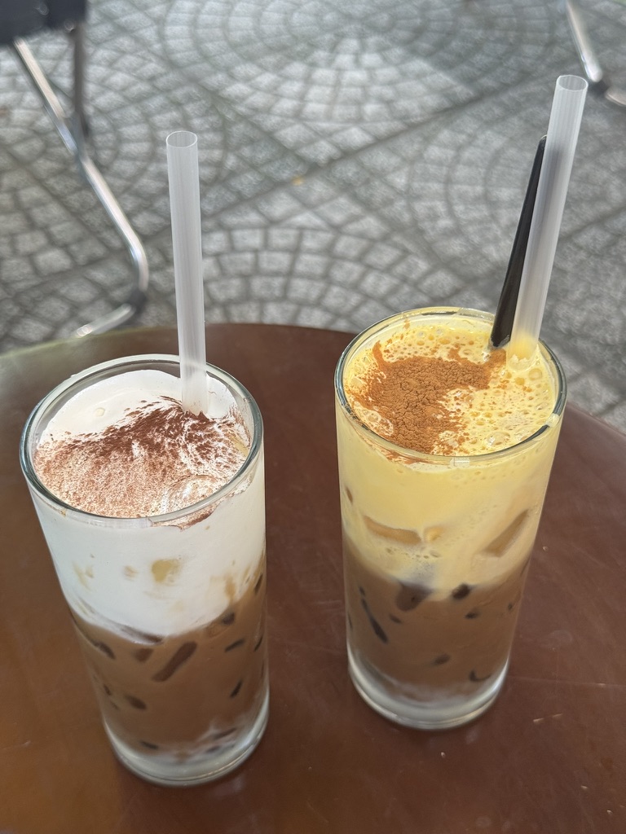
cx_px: 313
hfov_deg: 30.3
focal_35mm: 48
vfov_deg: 39.7
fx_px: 1157
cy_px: 417
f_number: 1.78
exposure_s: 1/121
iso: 64
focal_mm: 6.76
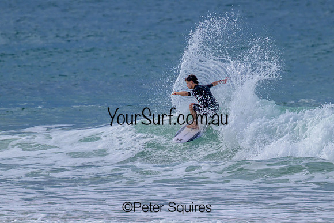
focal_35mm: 1098
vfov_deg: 1.3
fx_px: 10186
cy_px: 134
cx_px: 198
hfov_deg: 1.9
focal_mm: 800
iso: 560
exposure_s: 1/2000
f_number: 11
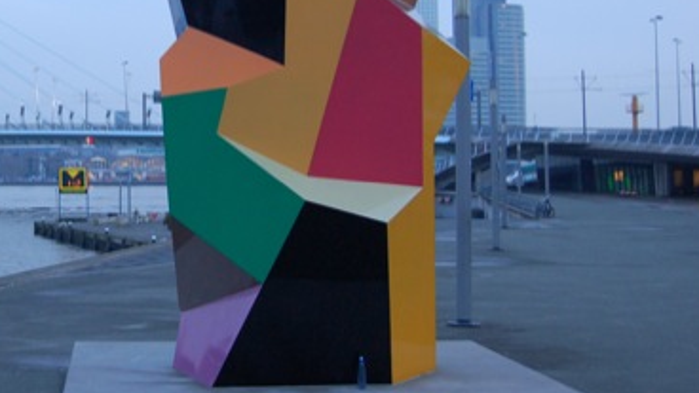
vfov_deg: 16.9
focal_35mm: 71
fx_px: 1316
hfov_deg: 28.9
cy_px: 73
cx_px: 116
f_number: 4
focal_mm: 26
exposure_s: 1/60
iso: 800
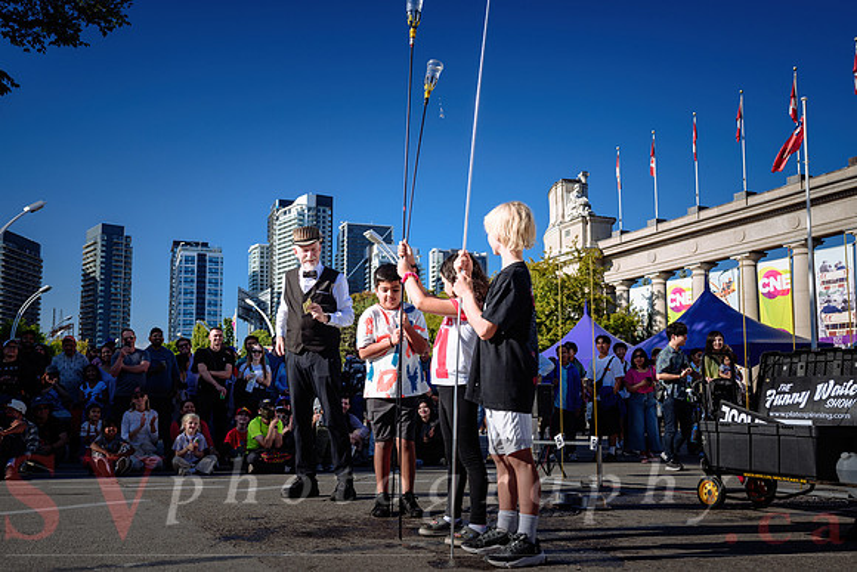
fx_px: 829
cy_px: 321
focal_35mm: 35
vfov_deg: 38.0
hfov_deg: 54.5
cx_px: 378
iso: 64
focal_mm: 30
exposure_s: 1/500
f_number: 3.5
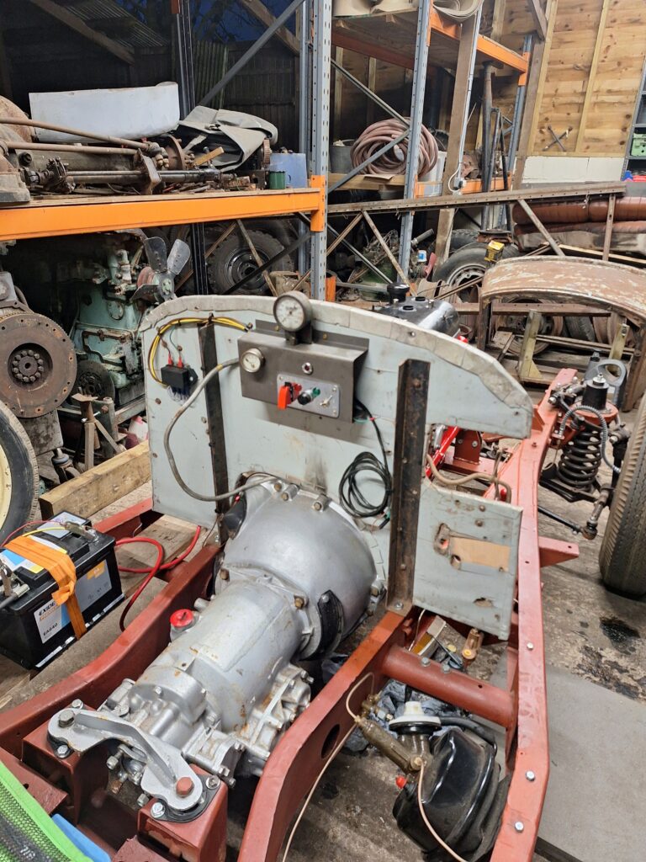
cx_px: 323
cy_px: 431
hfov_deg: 58.9
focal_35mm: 23
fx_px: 572
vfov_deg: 73.9
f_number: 1.8
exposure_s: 1/50
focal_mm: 5.54
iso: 250
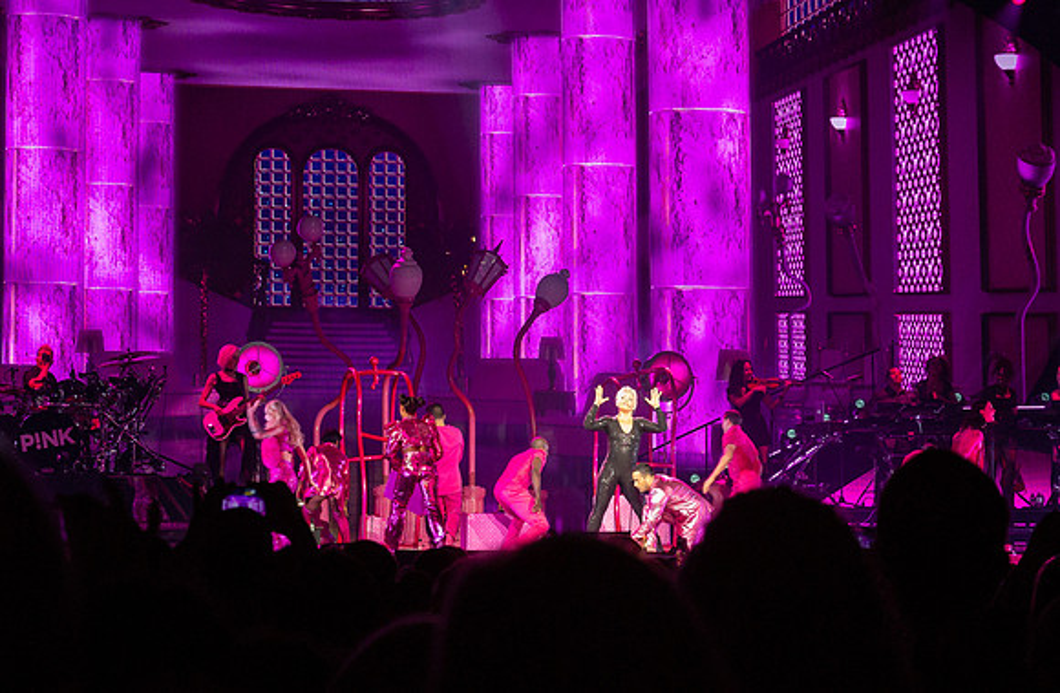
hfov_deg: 14.6
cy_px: 417
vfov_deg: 9.6
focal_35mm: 141
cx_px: 624
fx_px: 4127
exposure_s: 1/100
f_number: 5
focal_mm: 44.2
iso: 800
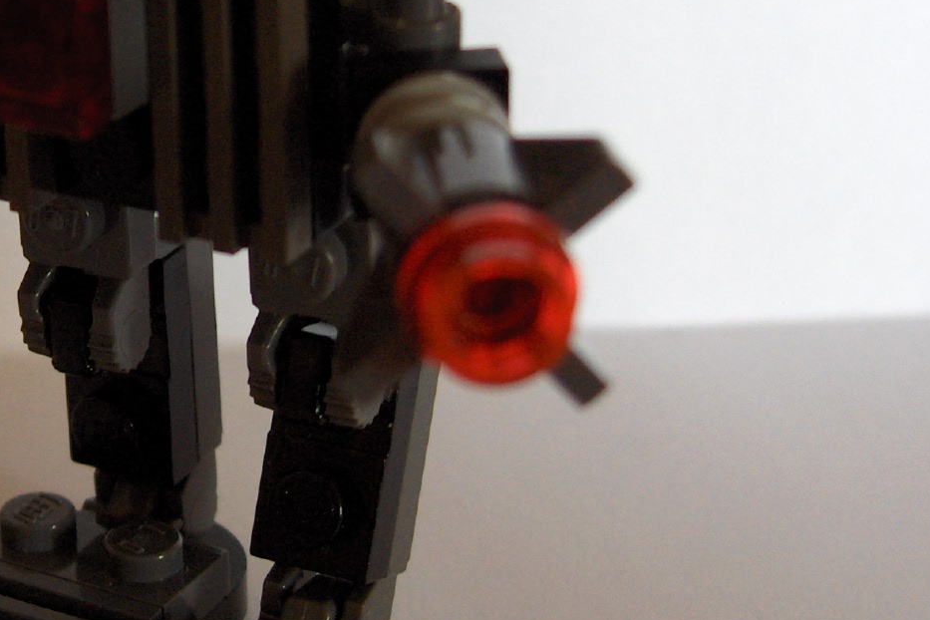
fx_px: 2299
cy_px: 227
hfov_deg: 22.4
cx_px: 126
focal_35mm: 89
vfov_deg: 15.3
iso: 200
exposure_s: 1/40
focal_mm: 8
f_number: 2.8
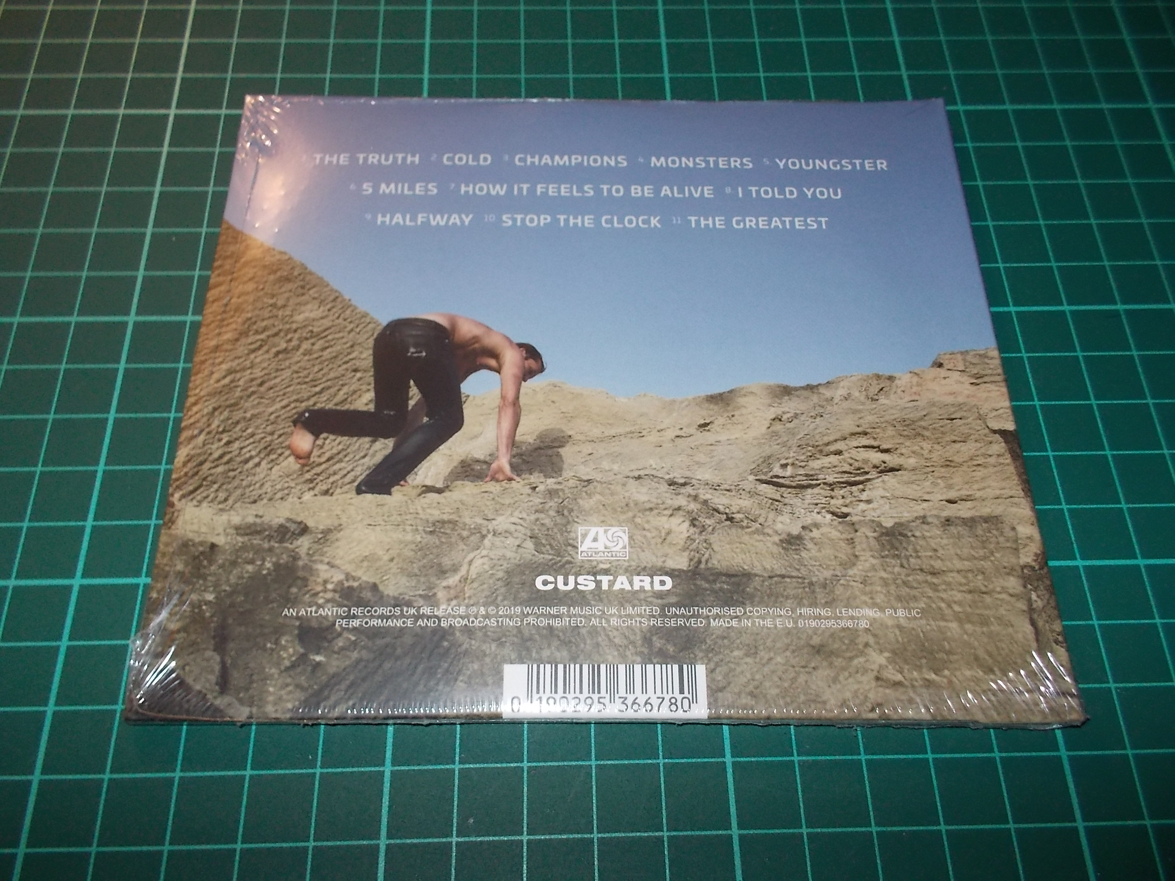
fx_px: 984
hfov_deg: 61.7
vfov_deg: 48.2
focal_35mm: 29
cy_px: 440
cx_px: 588
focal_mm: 4.1
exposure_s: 1/30
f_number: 3.3
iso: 200
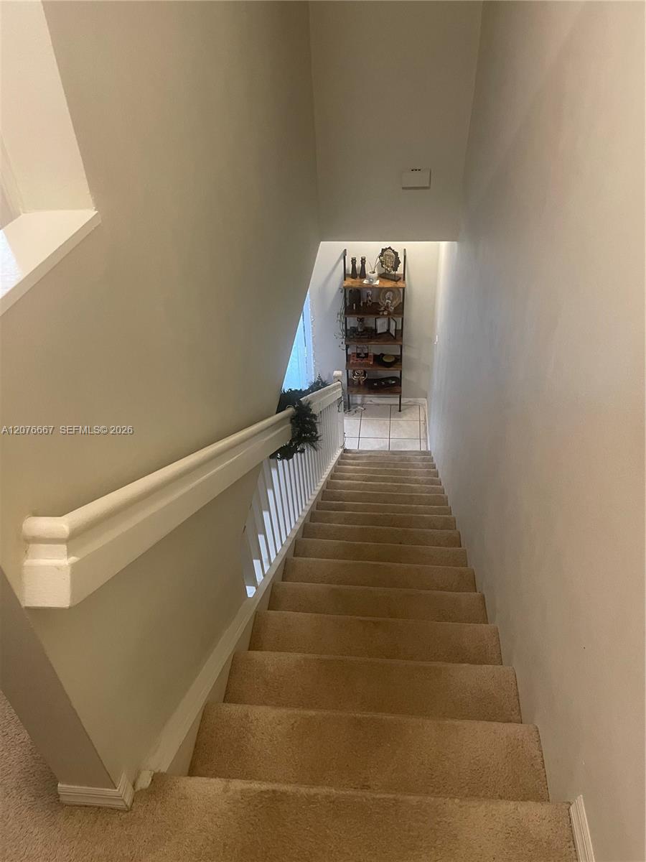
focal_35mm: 26
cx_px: 323
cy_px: 431
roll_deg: +2.3
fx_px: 647
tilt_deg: -38.5
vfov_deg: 67.3
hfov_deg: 53.1
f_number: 1.6
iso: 320
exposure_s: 1/60
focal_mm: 4.2
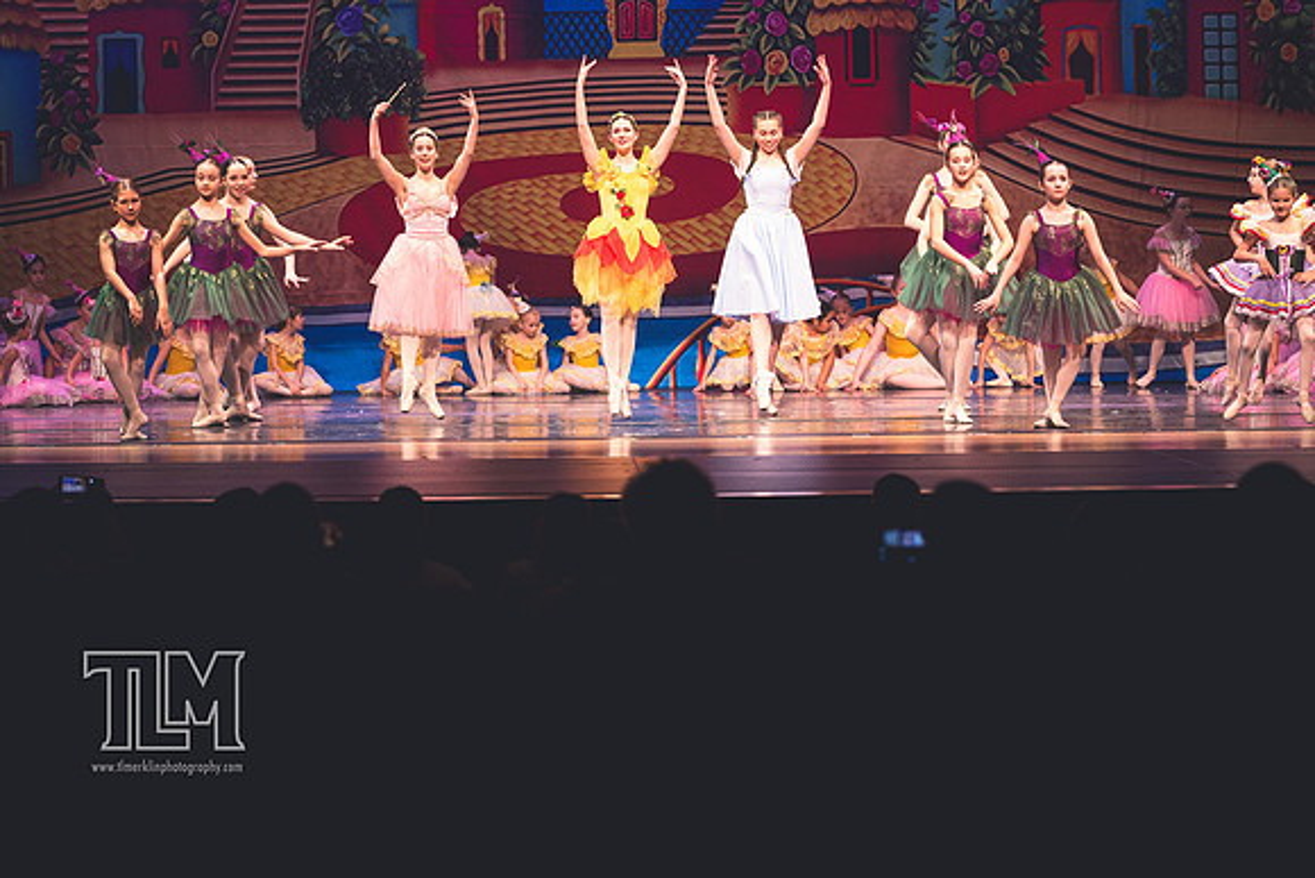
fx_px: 4496
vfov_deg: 11.1
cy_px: 439
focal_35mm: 123
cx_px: 658
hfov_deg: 16.6
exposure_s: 1/250
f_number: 2.8
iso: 1250
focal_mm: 82
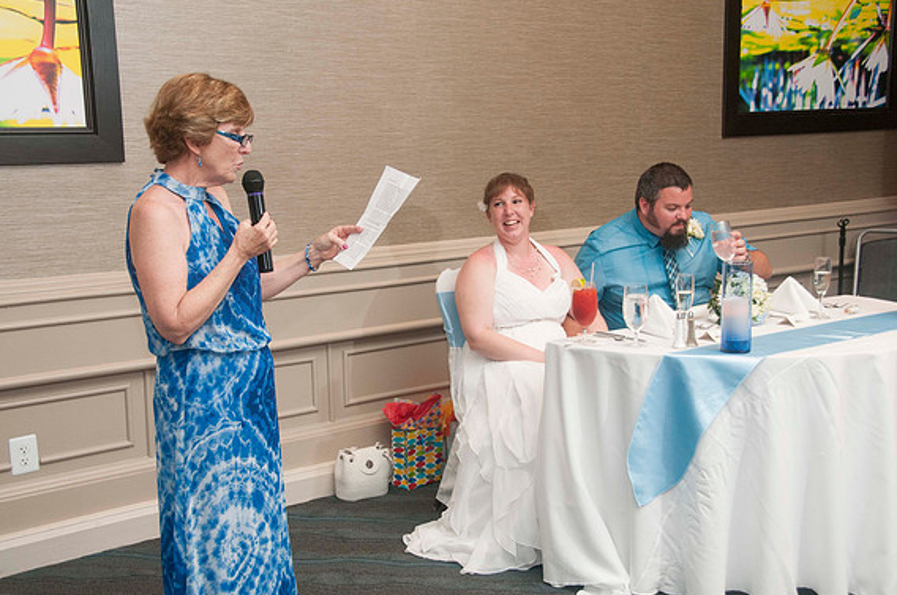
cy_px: 298
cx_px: 445
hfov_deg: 40.4
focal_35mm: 49
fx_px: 1219
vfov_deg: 27.4
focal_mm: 32
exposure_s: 1/60
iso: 800
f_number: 5.6
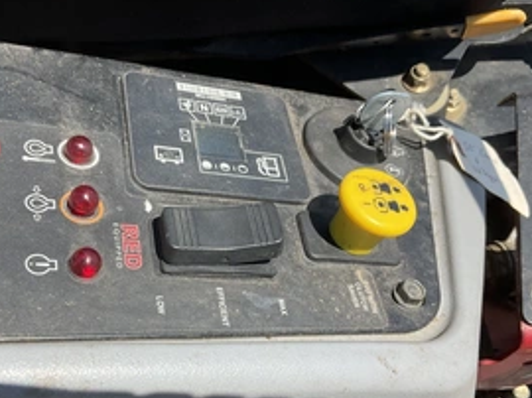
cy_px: 266
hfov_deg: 43.8
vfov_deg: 33.2
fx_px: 660
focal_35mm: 43
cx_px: 240
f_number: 1.8
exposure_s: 1/1626
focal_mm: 3
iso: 25
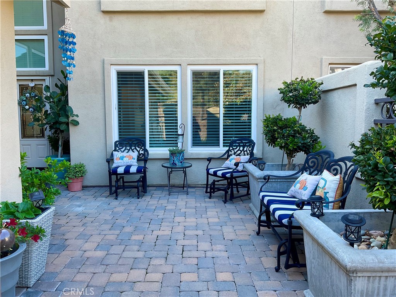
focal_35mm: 29
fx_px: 332
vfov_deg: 48.2
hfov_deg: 61.7
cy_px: 148
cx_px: 198
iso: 20
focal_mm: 3
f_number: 1.8
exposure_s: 1/122
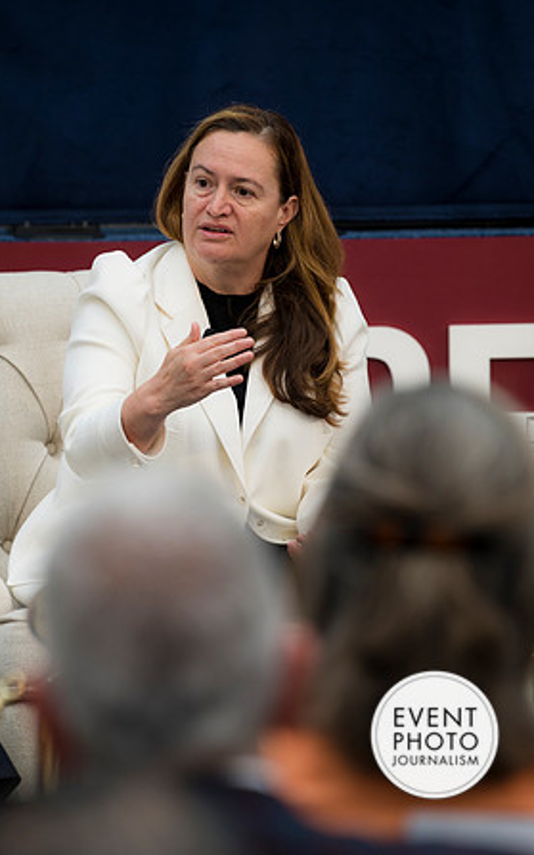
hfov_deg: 5.7
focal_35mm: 231
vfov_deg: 9.1
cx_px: 274
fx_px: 5384
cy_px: 428
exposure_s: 1/200
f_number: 2.8
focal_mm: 150
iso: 140
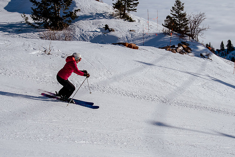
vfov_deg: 18.7
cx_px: 128
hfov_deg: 27.7
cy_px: 74
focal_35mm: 73
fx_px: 477
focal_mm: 44
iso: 160
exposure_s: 1/1000
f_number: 8
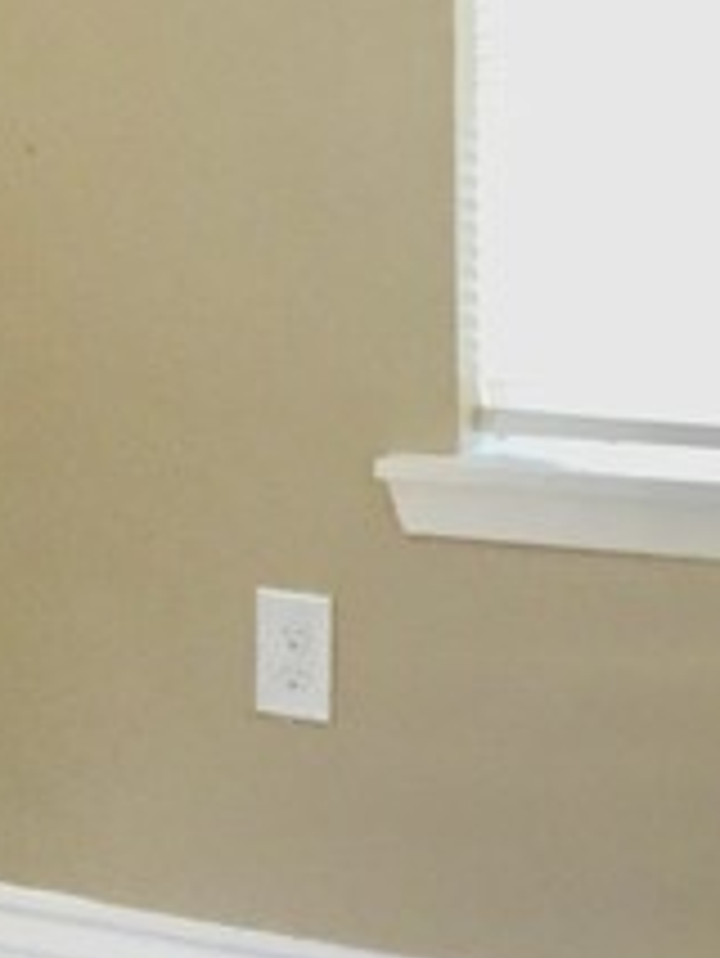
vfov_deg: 13.2
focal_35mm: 149
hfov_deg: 9.0
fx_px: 4128
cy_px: 261
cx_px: -968
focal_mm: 3.3
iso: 80
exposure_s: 1/30
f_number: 2.4
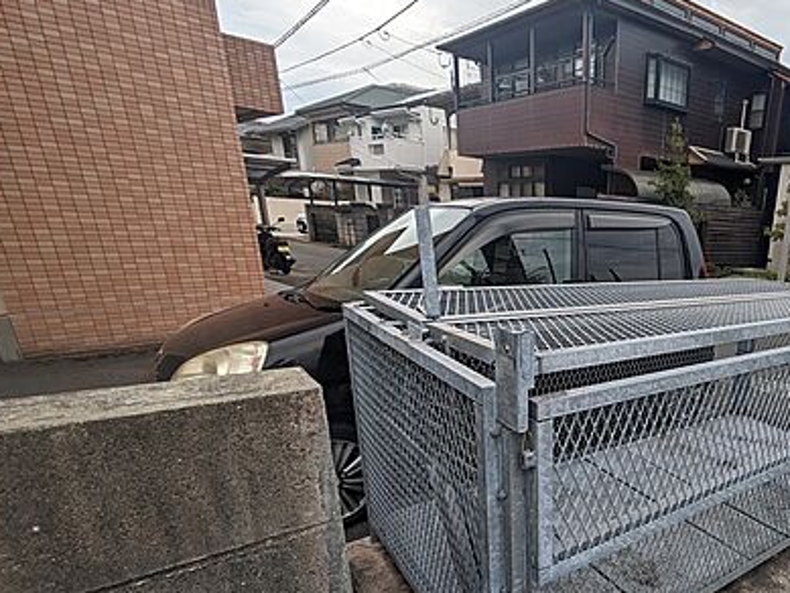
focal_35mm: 23
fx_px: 525
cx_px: 620
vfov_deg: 57.3
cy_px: 406
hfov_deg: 67.7
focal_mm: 1.83
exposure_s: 1/972
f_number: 2.2
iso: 49
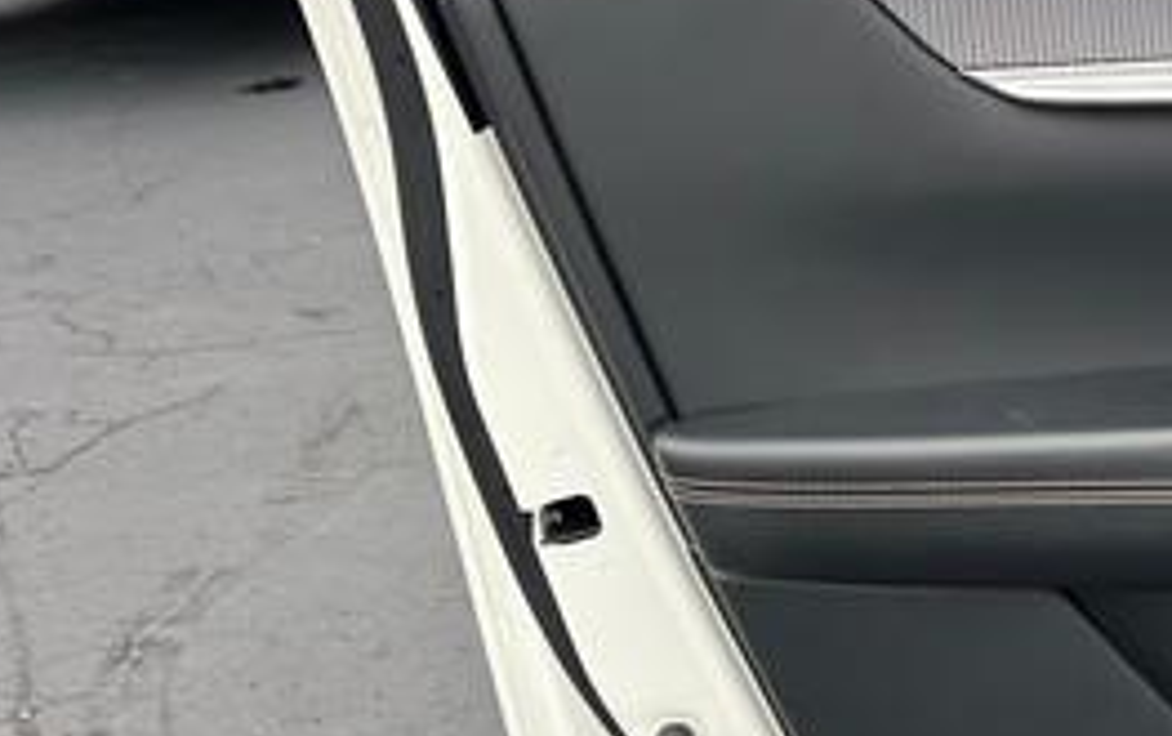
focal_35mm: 67
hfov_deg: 27.4
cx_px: 1355
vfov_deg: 19.5
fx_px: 2142
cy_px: 433
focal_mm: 5.7
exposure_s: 1/164
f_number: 1.5
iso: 64
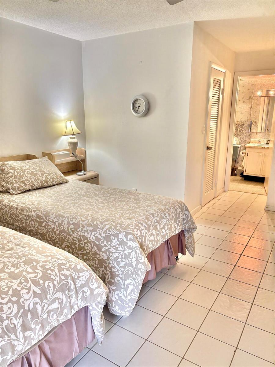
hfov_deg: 53.1
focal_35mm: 26
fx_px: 275
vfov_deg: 67.3
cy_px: 184
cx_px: 138
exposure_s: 1/60
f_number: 1.6
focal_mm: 5.96
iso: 125
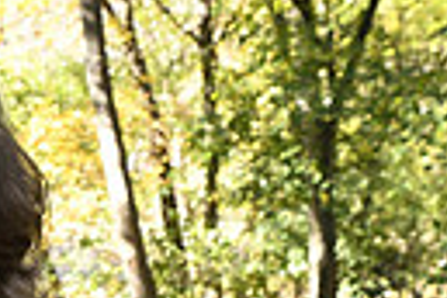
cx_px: -97
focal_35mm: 233
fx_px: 2893
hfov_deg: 8.7
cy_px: 522
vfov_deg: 5.8
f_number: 8
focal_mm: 52
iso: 1600
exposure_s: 1/160
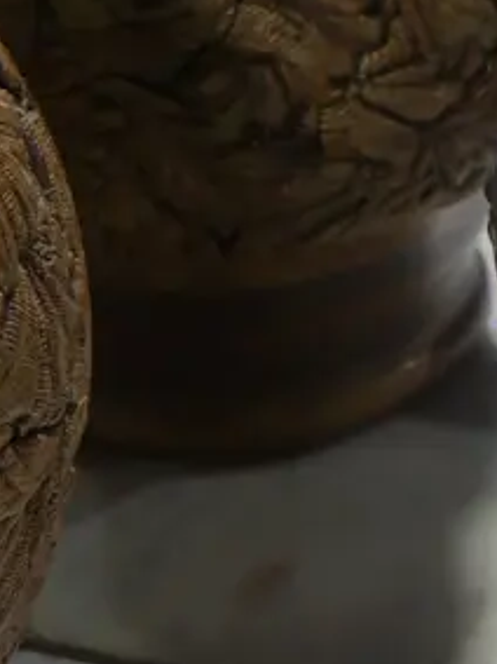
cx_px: 825
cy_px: 371
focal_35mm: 181
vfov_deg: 10.9
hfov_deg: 8.0
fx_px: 3468
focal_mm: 25
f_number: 5.3
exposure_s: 1/60
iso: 640
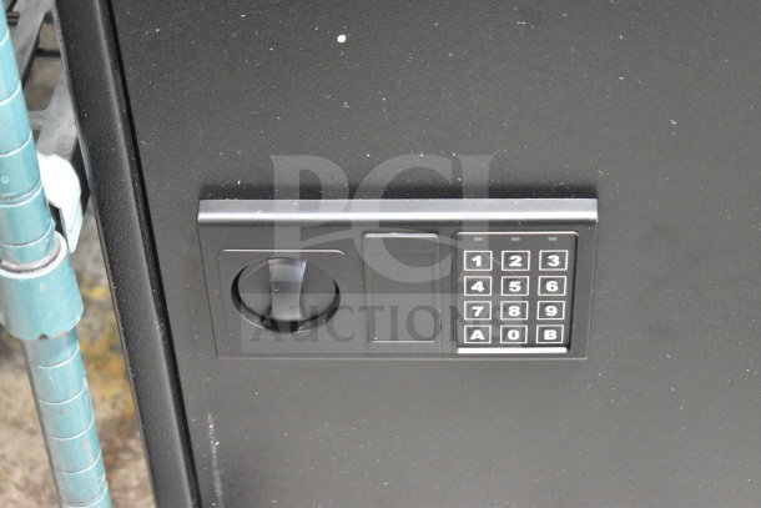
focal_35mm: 82
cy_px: 254
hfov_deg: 24.6
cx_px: 380
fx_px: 1744
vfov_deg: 16.6
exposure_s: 1/100
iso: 10000
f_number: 5.6
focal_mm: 55
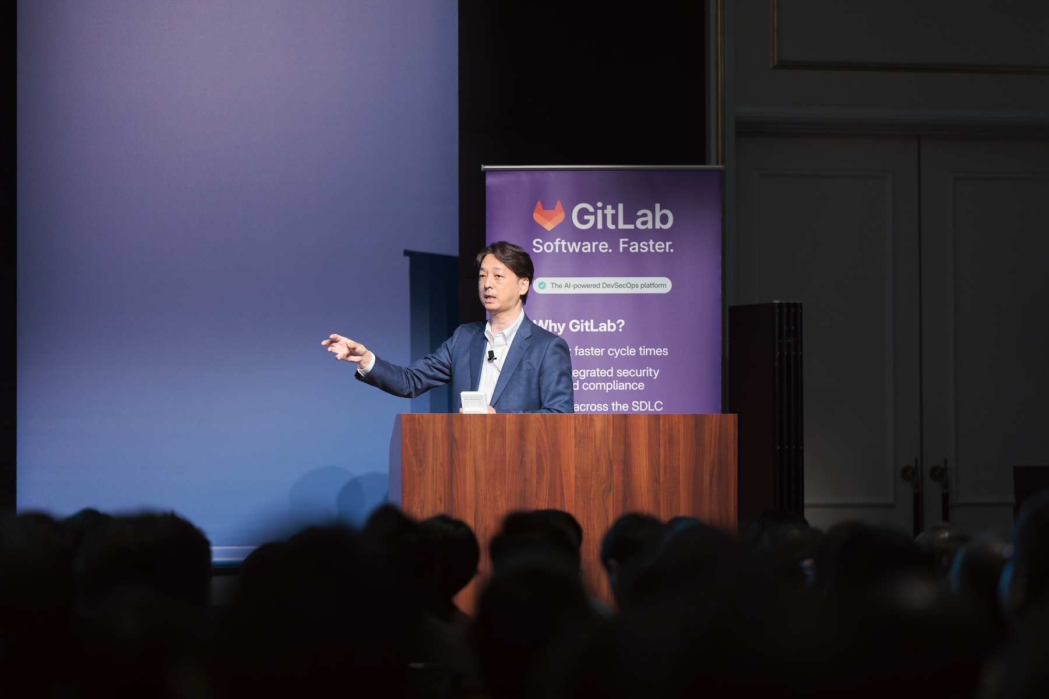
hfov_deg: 10.3
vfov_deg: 6.9
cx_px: 524
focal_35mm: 200
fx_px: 5827
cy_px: 350
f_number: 2.8
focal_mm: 200
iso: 1600
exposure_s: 1/320
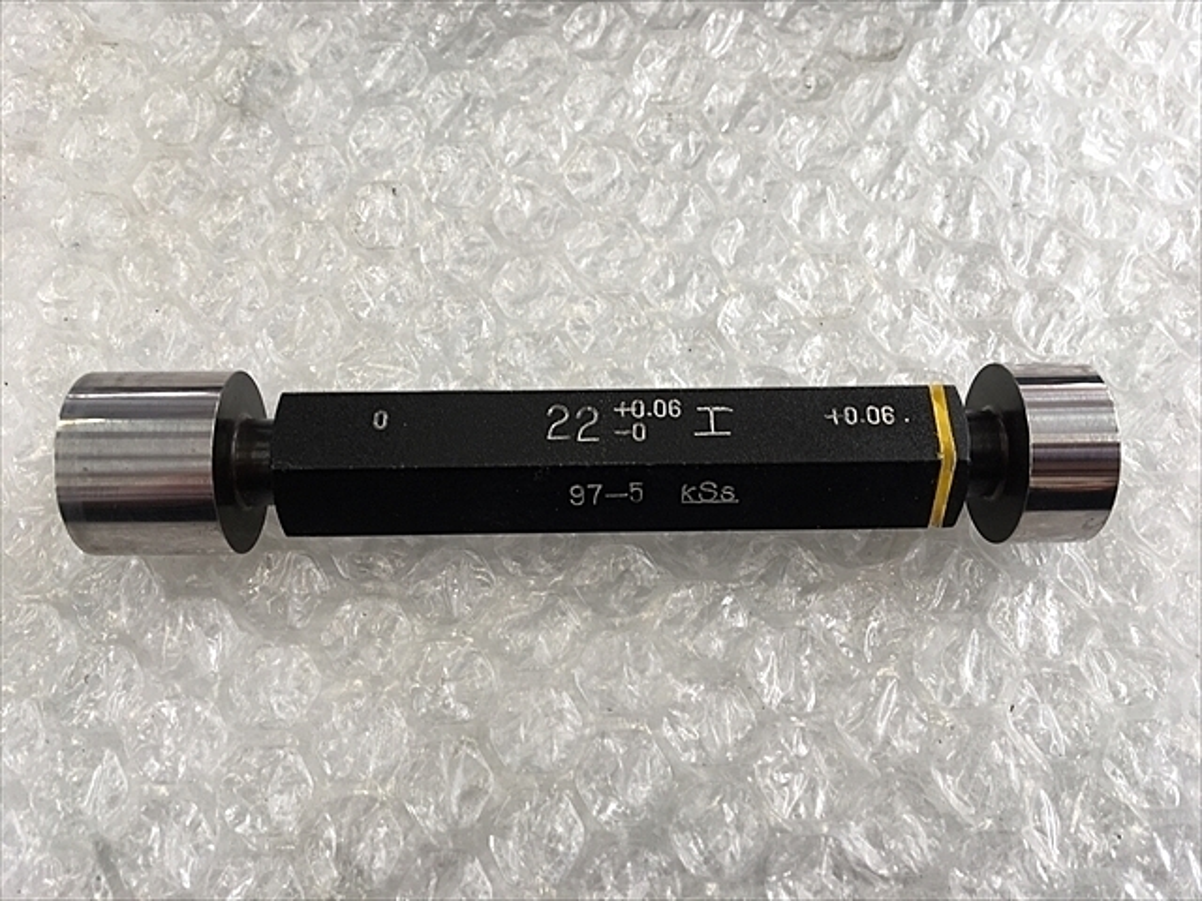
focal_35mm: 29
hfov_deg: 61.7
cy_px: 450
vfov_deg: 48.2
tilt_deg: -70.5
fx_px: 1007
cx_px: 601
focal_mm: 4.15
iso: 32
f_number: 2.2
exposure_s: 1/60
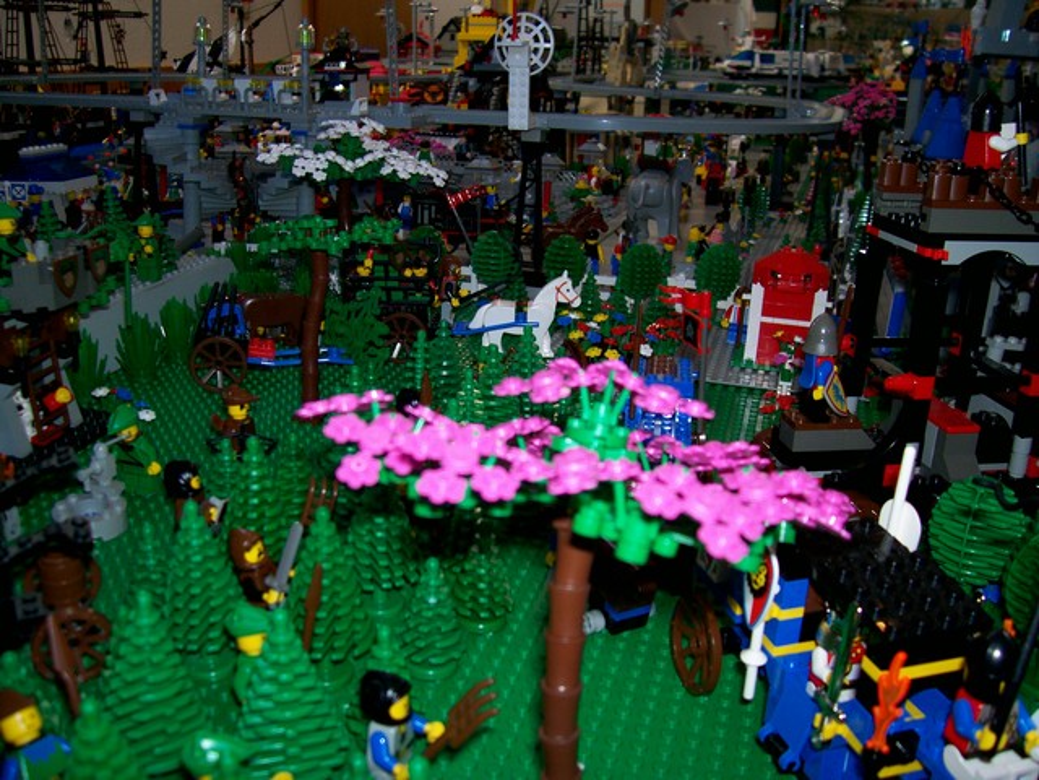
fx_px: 1021
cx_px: 520
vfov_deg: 41.8
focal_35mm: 34
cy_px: 390
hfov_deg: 54.0
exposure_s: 1/64
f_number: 2.7
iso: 80
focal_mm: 5.6
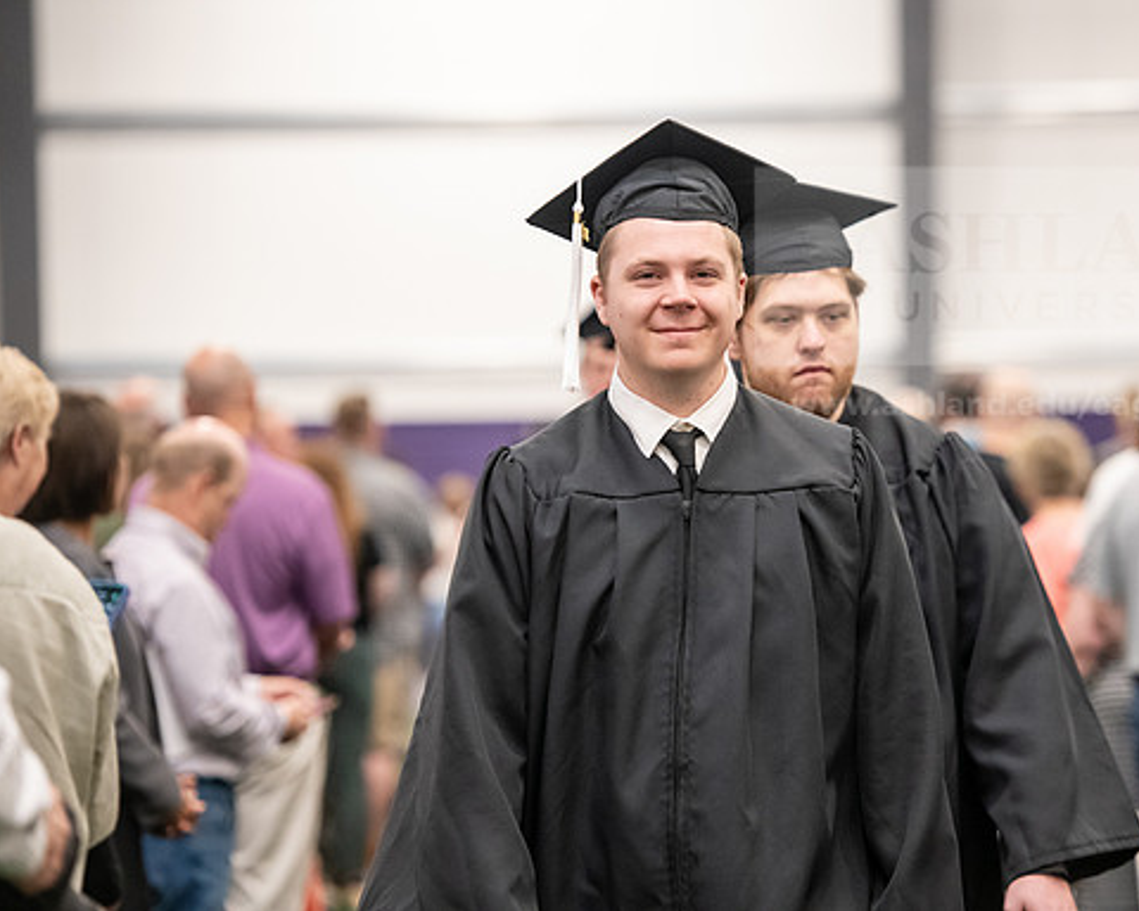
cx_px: 683
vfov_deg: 9.1
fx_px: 5731
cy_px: 454
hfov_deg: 11.3
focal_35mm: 170
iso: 3200
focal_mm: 150
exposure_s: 1/200
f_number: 3.2
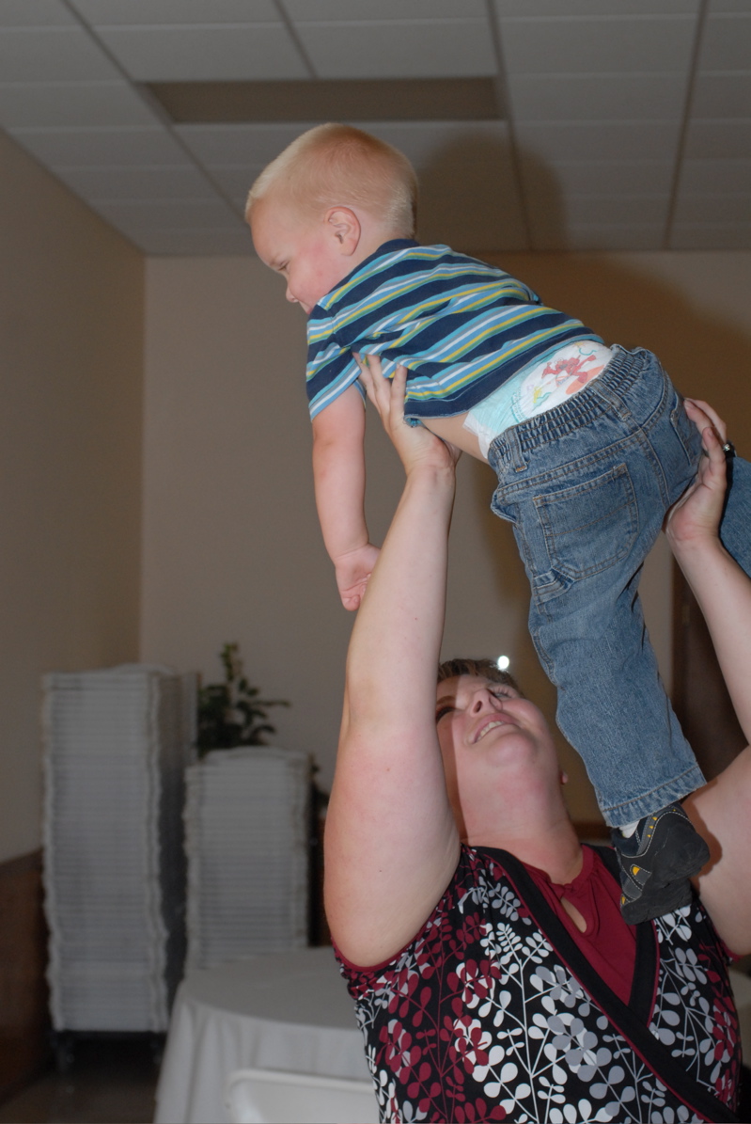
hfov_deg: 19.0
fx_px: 2248
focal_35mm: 72
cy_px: 562
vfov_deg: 28.1
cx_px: 376
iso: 400
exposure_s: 1/25
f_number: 4.5
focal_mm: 48
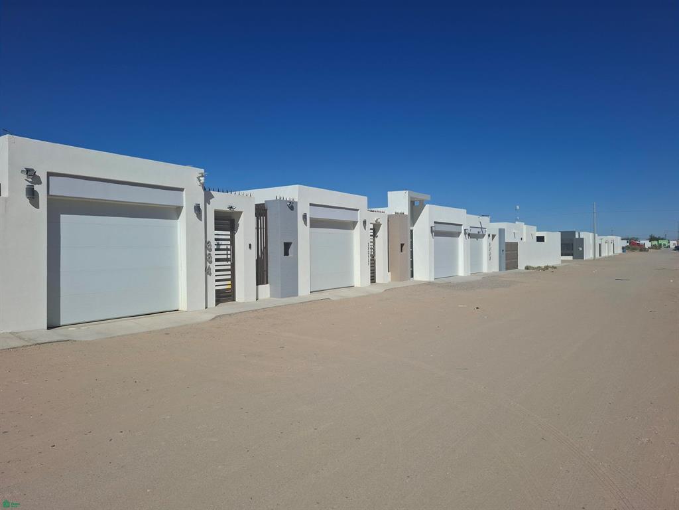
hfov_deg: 73.9
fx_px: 451
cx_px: 340
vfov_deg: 58.9
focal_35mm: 23
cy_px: 255
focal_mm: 5.54
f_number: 1.8
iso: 50
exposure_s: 1/3861
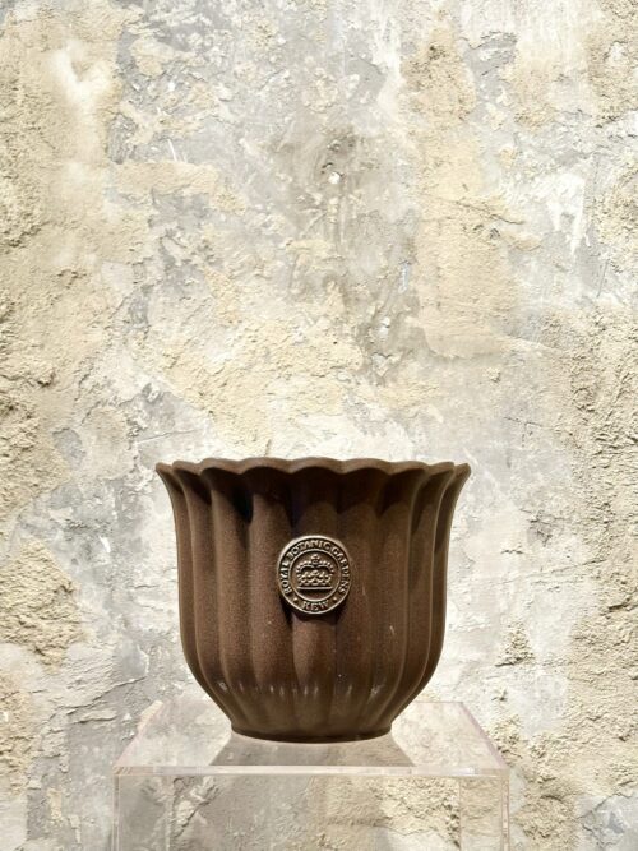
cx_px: 319
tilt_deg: +4.4
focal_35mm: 48
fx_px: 1180
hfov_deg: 30.3
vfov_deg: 39.7
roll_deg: -0.7
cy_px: 426
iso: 100
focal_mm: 6.86
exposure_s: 1/100
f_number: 1.78
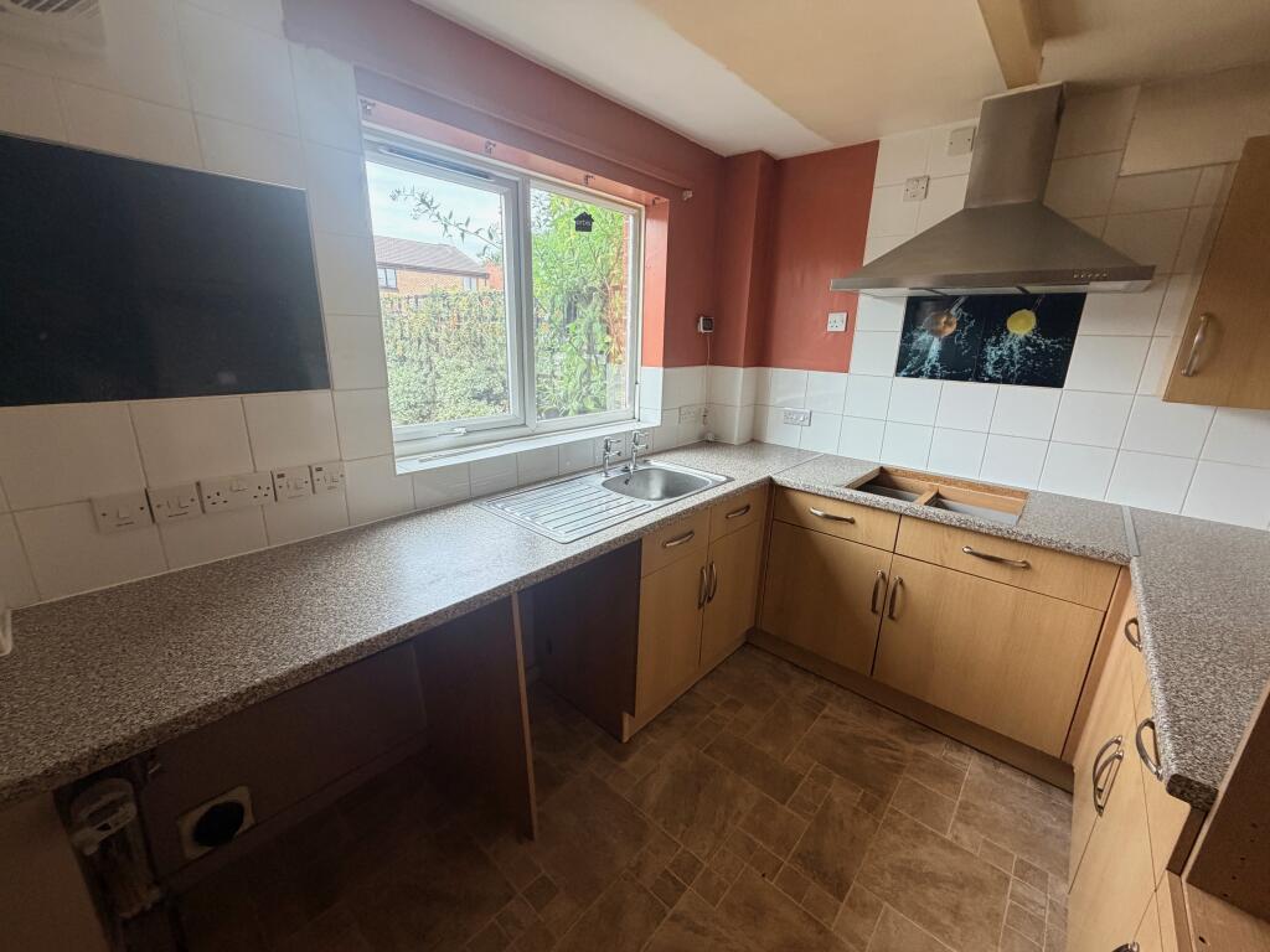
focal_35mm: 14
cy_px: 476
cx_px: 635
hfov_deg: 102.1
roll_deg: -1.4
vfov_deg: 85.7
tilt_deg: -15.7
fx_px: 514
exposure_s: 1/121
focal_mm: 2.22
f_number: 2.2
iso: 320
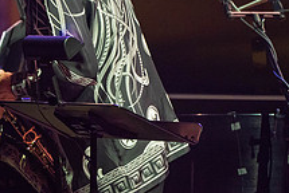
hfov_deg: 2.0
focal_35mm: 1030
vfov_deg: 1.3
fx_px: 8280
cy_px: 68
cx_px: 11
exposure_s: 1/250
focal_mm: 382
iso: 3200
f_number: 5.6
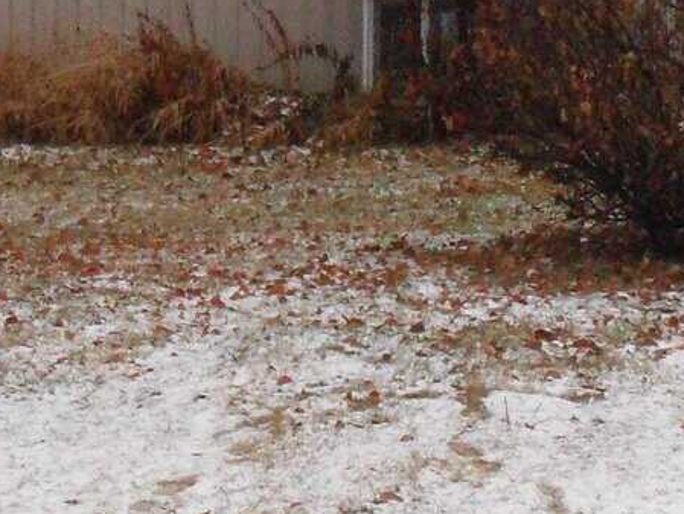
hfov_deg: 12.6
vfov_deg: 9.5
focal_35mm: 156
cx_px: 166
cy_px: 235
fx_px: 3083
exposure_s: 1/45
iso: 240
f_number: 3
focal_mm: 6.3
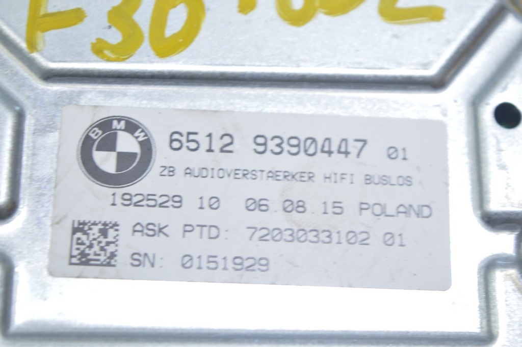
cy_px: 174
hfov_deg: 24.6
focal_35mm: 82
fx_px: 1195
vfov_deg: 16.5
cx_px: 261
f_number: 5.6
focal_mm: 55
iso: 400
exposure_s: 1/20
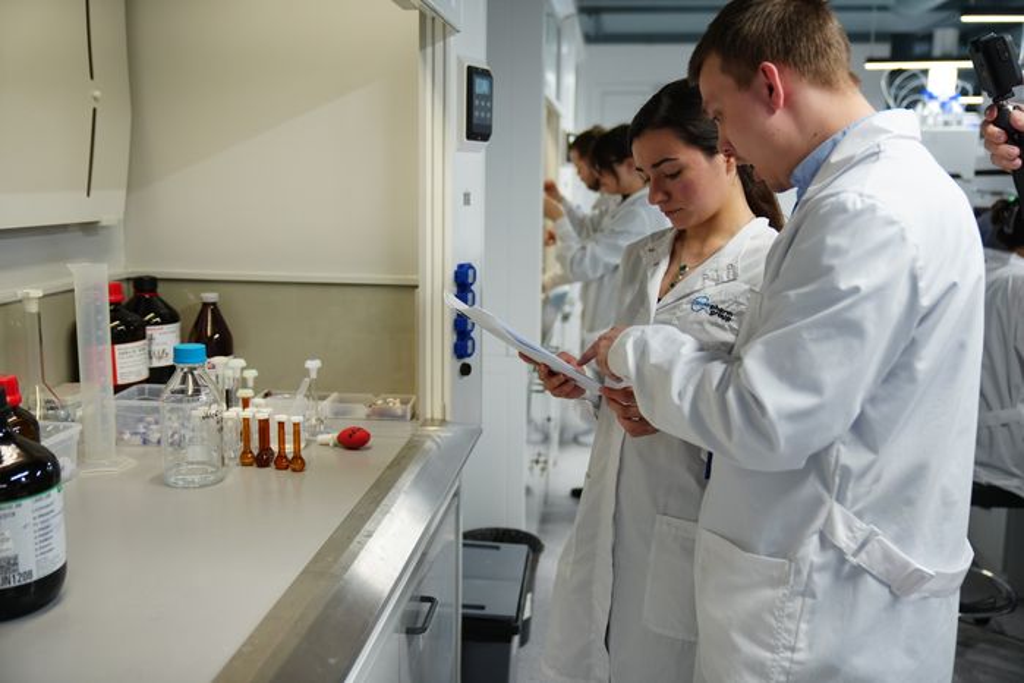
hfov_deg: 55.8
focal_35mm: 34
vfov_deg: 38.9
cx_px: 512
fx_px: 967
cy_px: 342
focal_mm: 34
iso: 1250
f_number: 2.8
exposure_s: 1/400
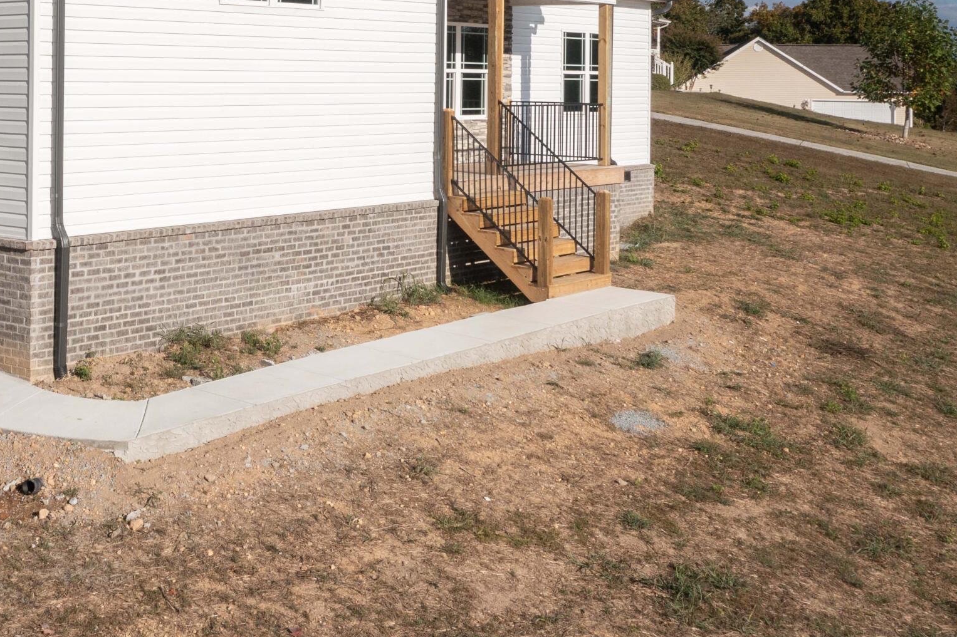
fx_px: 1462
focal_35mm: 55
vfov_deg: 24.0
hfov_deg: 35.4
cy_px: 71
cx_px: 231
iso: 100
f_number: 7.1
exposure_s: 1/240
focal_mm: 10.26
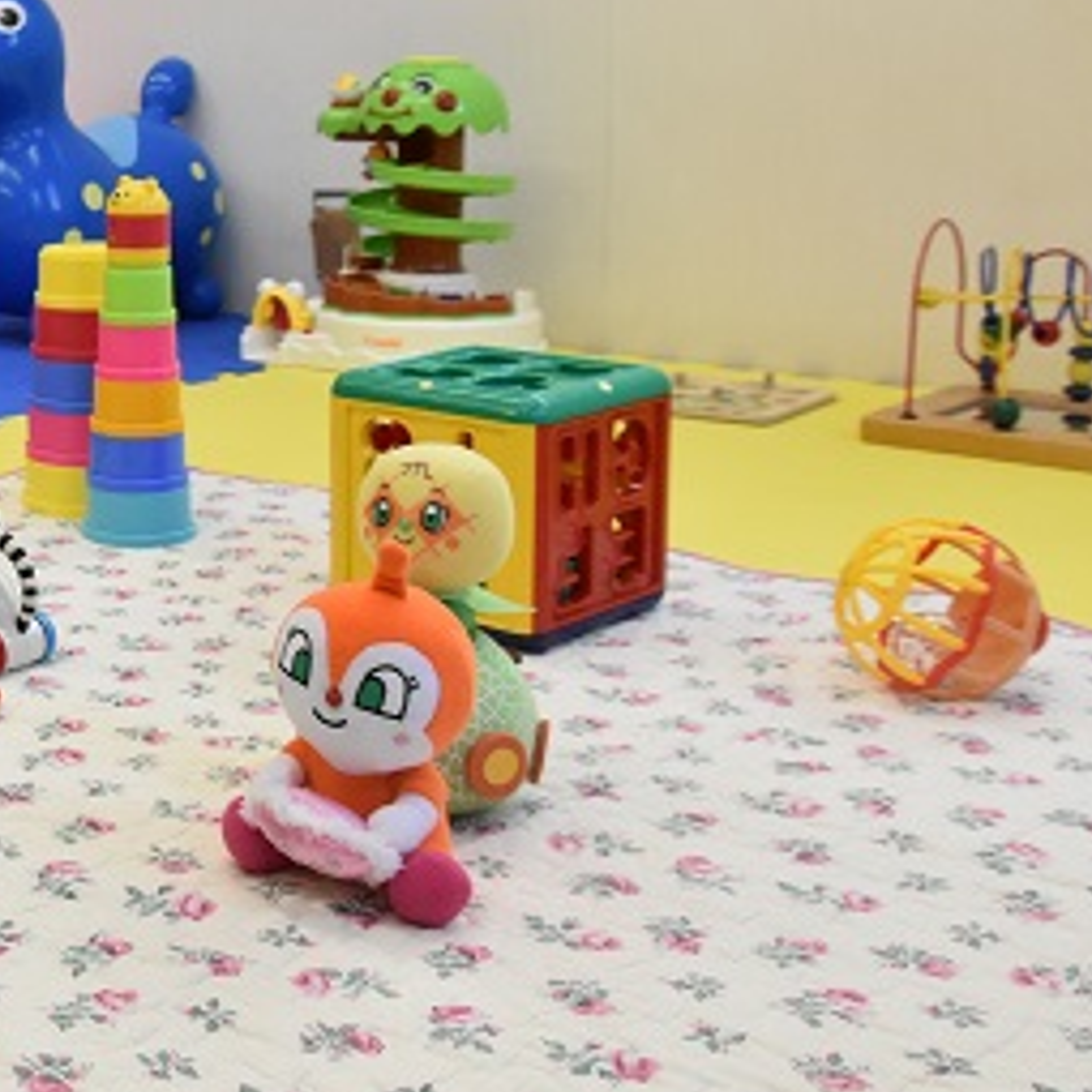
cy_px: 304
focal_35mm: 54
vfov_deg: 31.2
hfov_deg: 28.1
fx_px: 1927
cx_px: -176
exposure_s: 1/250
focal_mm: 18
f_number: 8
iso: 2000
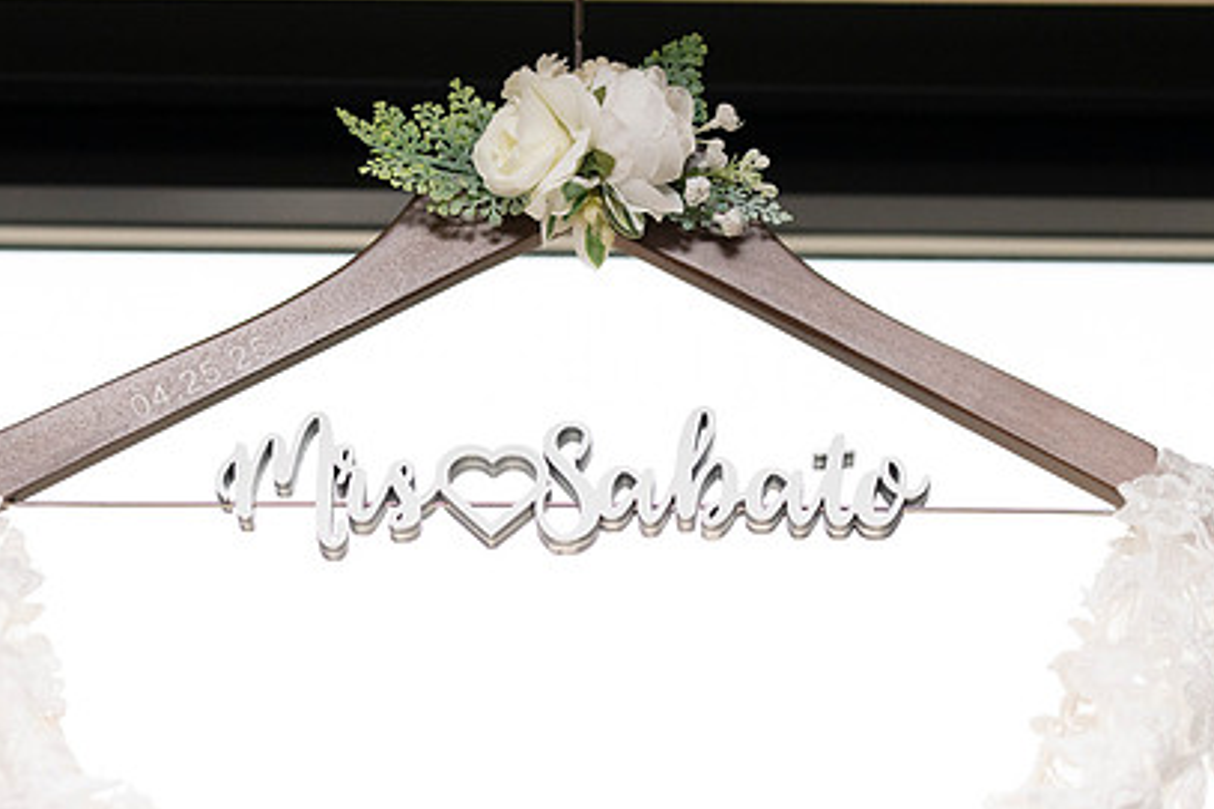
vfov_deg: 11.3
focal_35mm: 121
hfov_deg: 16.9
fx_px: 4079
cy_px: 505
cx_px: 644
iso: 4000
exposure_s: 1/8000
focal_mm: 85
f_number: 4
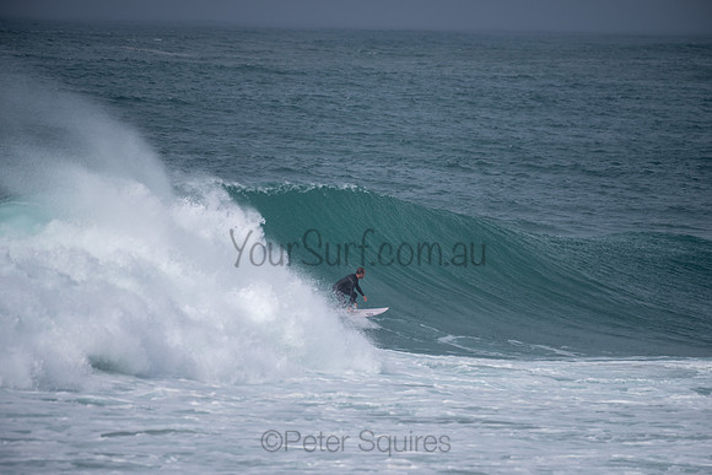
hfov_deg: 3.8
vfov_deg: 2.6
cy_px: 238
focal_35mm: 539
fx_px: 10654
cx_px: 356
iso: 80
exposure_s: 1/1000
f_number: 5.6
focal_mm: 500
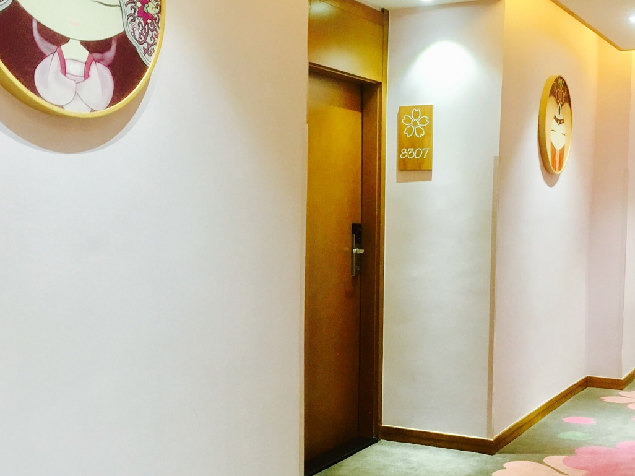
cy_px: 262
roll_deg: -1.2
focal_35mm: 47
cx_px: 348
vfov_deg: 30.8
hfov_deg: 40.4
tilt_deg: -1.4
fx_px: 862
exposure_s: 1/33
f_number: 2.2
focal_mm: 4.15
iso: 125
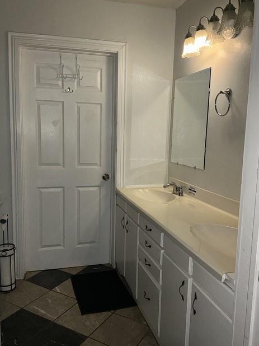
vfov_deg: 61.7
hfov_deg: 48.2
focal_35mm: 29
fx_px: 290
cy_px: 172
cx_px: 126
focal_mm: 3
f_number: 1.8
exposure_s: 1/60
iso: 25
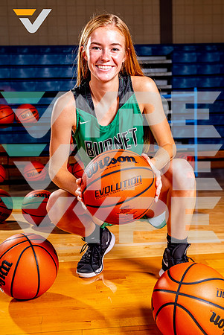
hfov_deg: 31.3
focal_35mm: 43
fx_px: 400
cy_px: 168
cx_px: 112
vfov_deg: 45.4
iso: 100
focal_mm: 43
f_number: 5.6
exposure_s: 1/125
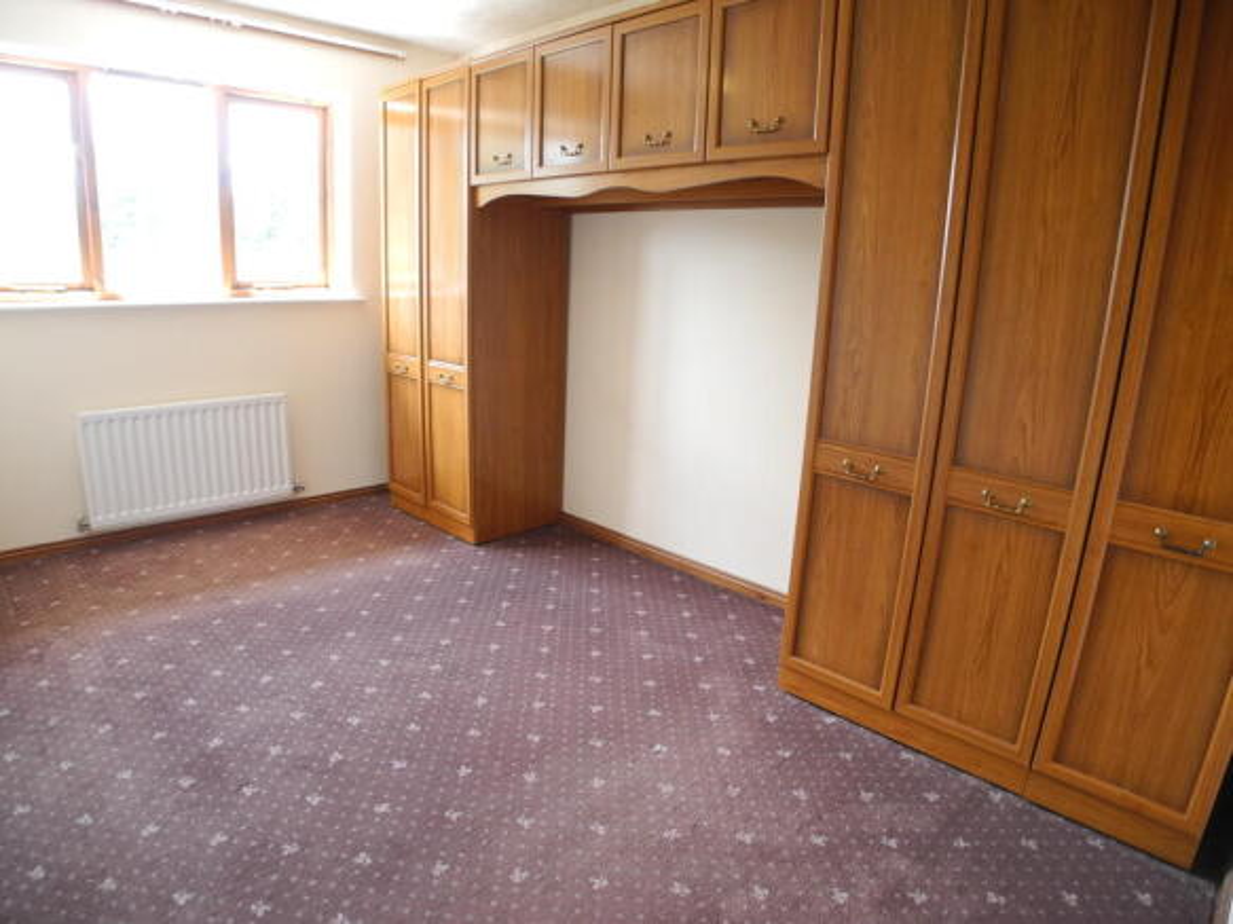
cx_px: 616
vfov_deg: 49.7
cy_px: 462
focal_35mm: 28
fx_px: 997
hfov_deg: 63.5
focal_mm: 6
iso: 159
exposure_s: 1/30
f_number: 2.8
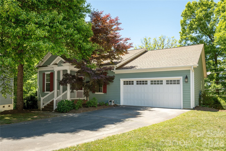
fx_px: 141
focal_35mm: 22
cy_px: 76
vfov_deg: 56.2
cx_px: 113
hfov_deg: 77.3
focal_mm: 22.5
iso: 250
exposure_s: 1/400
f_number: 7.1
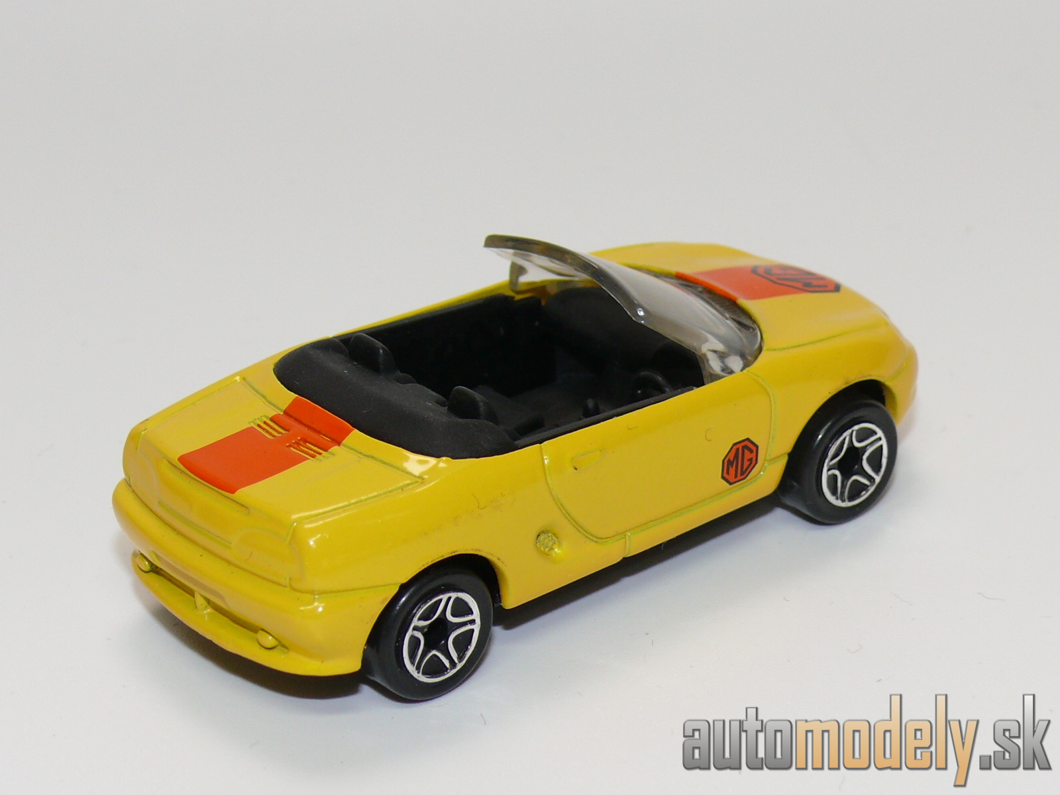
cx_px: 530
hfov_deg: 18.2
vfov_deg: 13.7
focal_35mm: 108
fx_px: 3307
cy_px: 398
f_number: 4
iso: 100
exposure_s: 1/30
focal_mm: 13.8
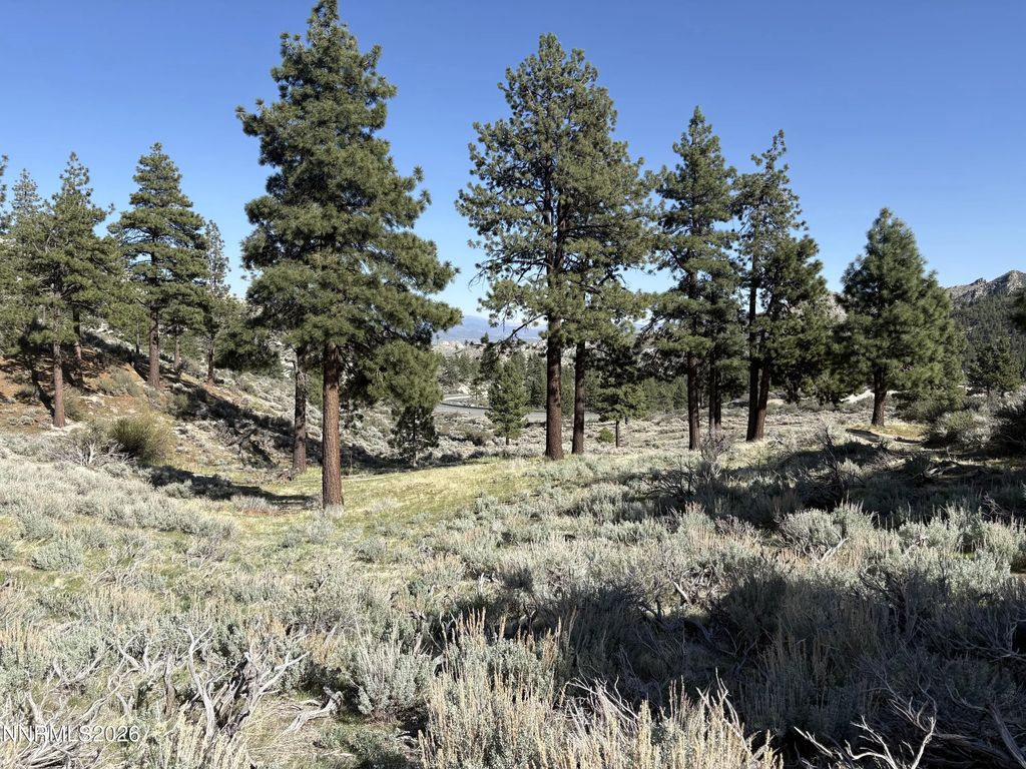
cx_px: 513
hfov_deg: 67.3
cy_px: 384
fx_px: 771
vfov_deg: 53.1
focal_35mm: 26
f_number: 1.6
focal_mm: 5.96
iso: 50
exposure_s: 1/2985
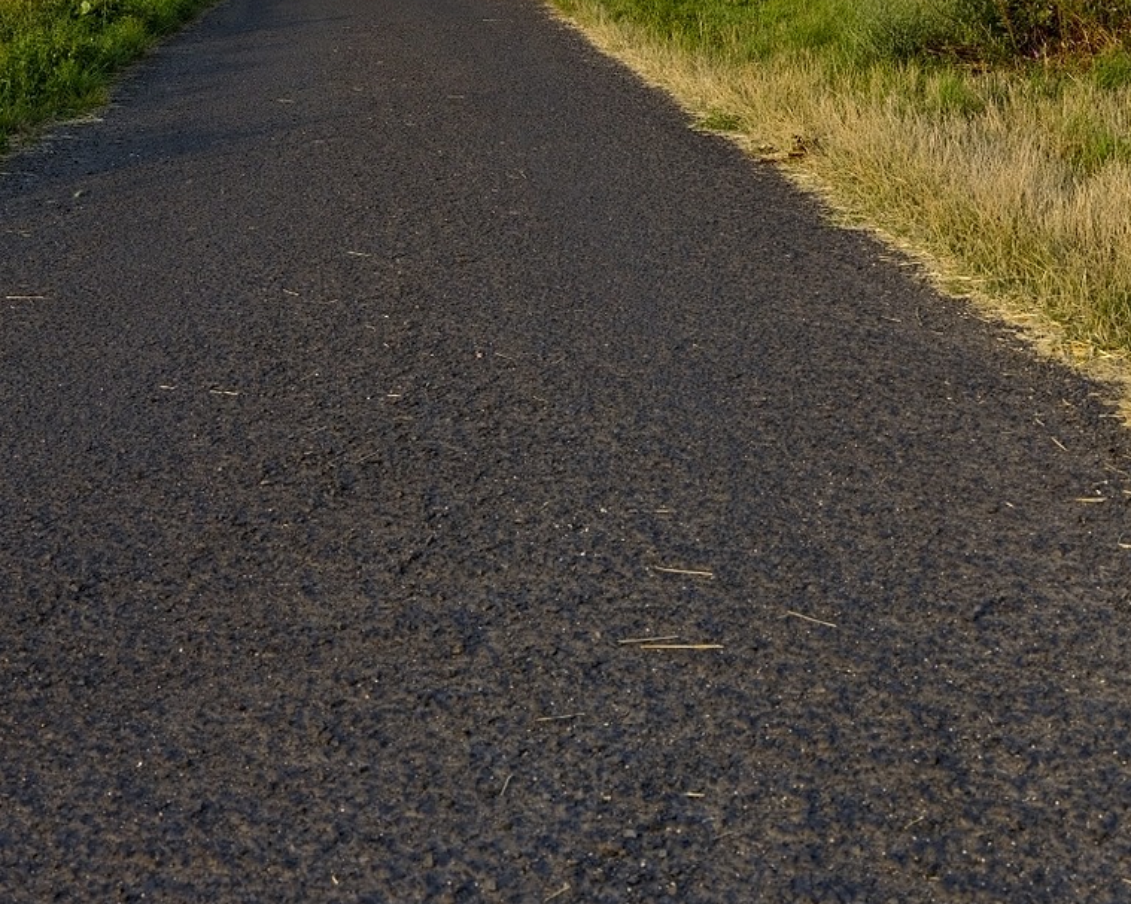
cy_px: -392
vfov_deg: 19.0
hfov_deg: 26.4
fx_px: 2410
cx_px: 662
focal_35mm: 72
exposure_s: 1/58
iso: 100
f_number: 8
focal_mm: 35
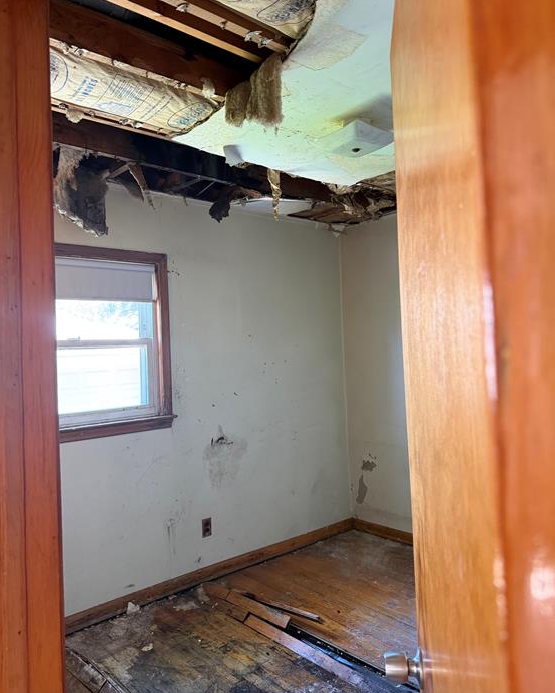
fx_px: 534
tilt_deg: +0.8
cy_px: 335
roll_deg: +1.5
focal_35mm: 26
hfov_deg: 55.0
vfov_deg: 66.0
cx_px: 274
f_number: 1.78
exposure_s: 1/60
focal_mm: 6.76
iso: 400
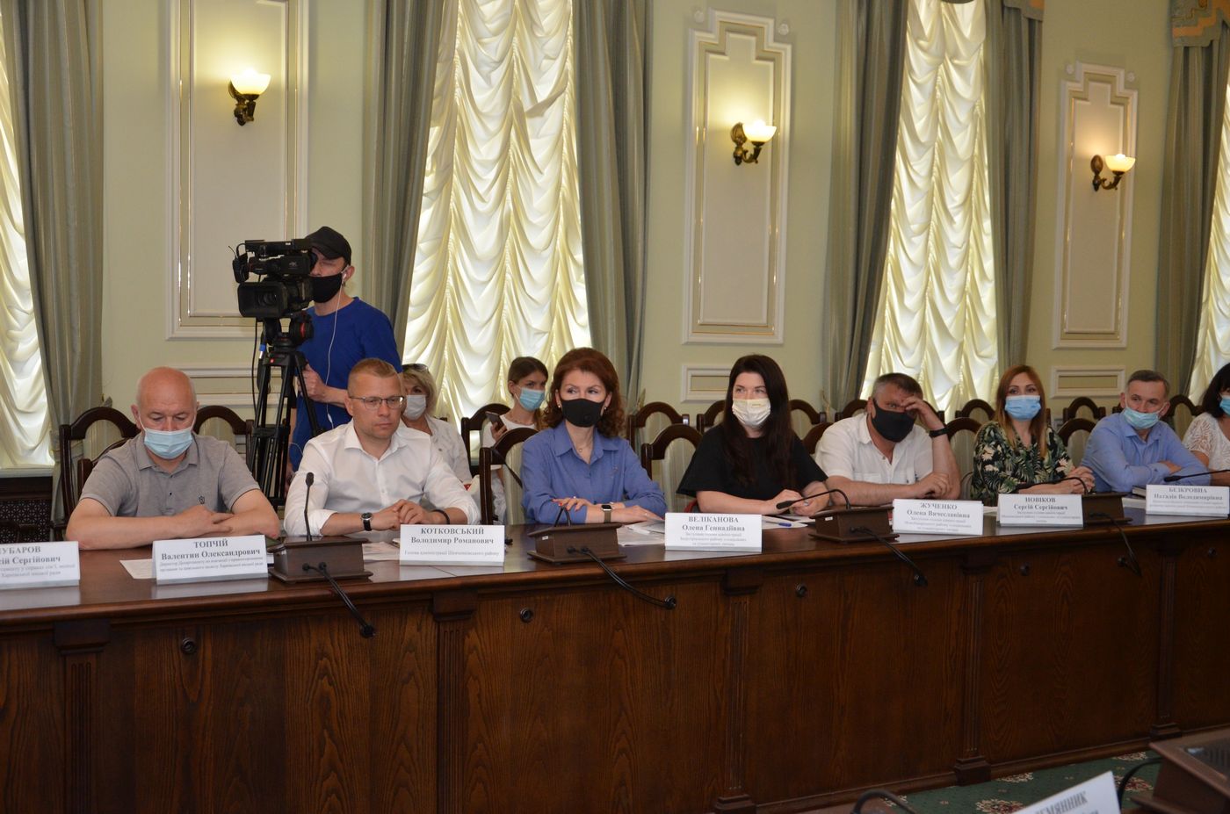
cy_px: 407
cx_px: 615
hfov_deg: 43.7
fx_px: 1534
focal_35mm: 45
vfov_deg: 29.7
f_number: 4.2
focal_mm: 30
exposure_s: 1/250
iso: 800
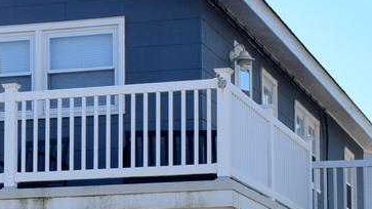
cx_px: -170
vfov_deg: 6.6
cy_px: 245
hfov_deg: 11.4
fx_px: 1795
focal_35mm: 182
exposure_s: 1/500
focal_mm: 26
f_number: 10
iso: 200
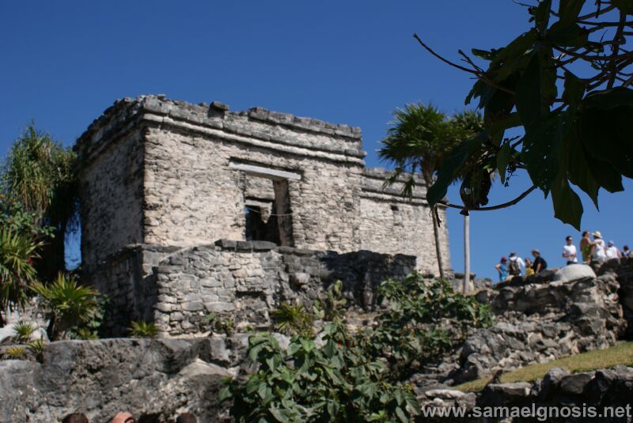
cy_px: 212
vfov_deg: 34.3
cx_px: 316
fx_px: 686
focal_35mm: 39
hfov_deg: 49.5
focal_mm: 26
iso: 100
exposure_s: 1/640
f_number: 5.6
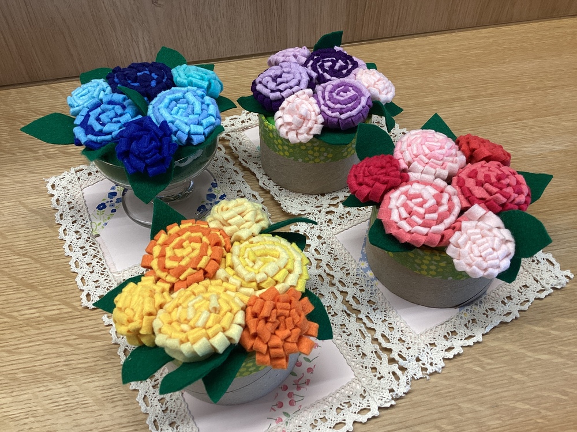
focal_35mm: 31
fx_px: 517
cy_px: 216
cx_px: 288
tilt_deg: -48.7
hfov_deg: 58.4
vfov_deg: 45.4
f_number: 2.4
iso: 50
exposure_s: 1/60
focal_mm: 3.3
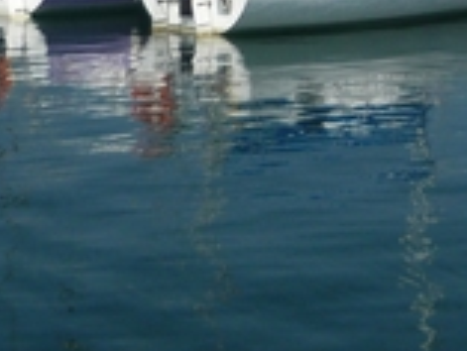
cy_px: -220
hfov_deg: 15.4
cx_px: 428
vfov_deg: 11.2
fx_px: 1701
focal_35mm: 126
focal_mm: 5.5
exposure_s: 1/320
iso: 100
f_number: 8
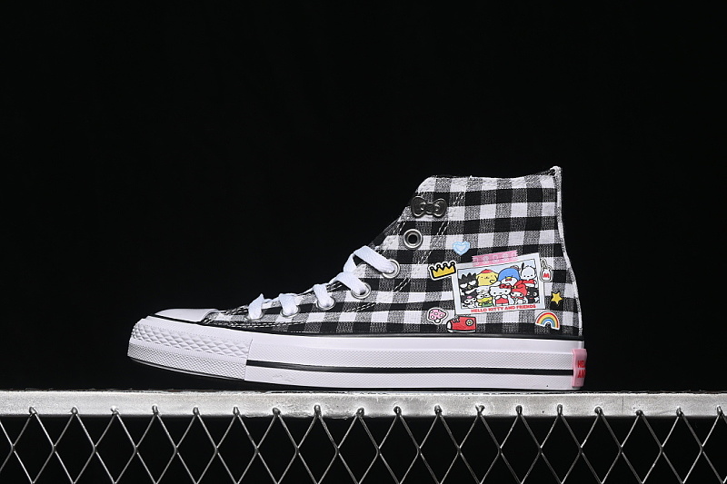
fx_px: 1514
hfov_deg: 27.0
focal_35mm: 75
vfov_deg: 18.2
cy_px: 242
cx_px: 364
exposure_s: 1/60
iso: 160
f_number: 6.3
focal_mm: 50
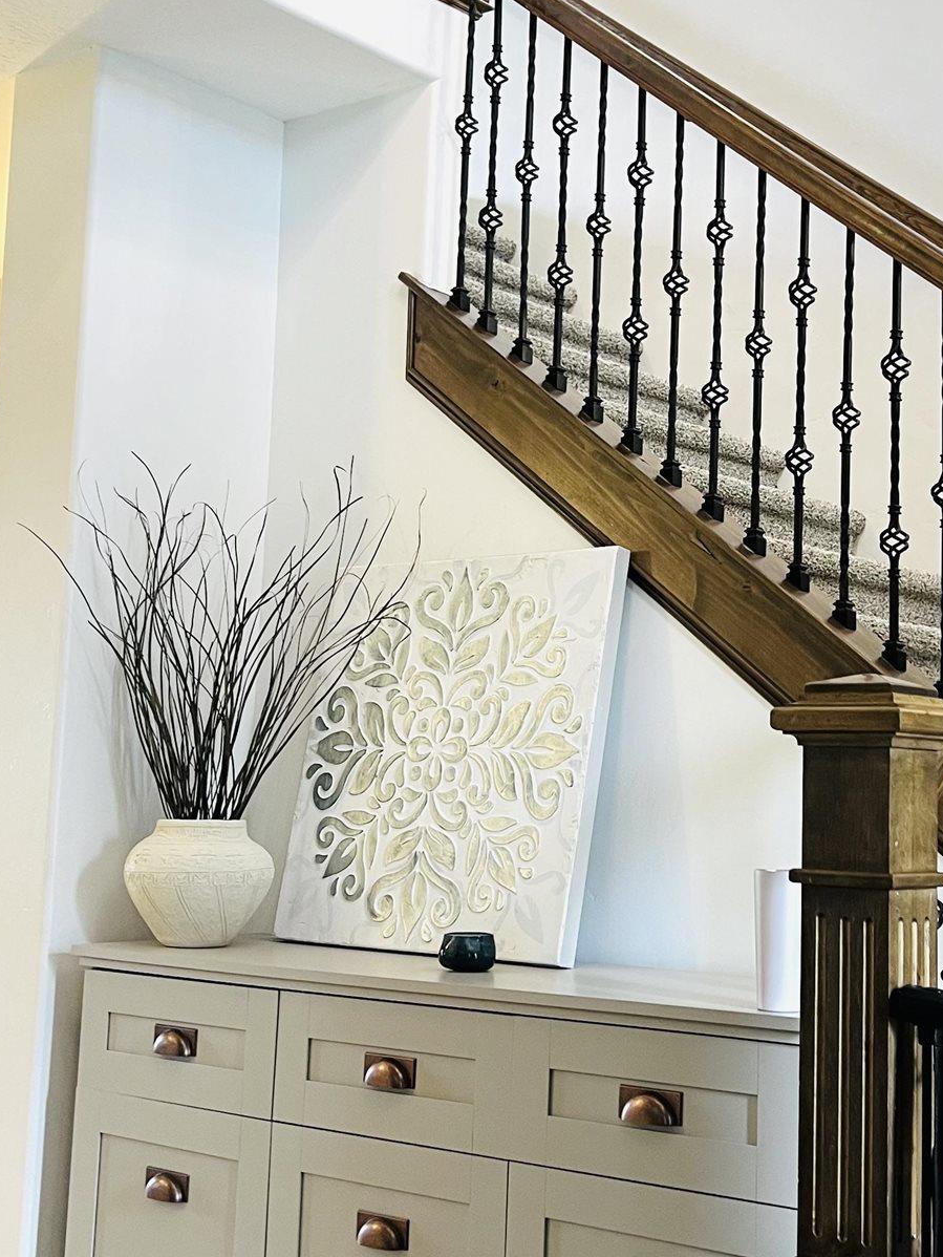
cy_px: 552
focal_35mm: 50
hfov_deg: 28.8
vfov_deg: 38.1
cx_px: 681
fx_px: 1815
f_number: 1.5
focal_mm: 5.7
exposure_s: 1/60
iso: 125
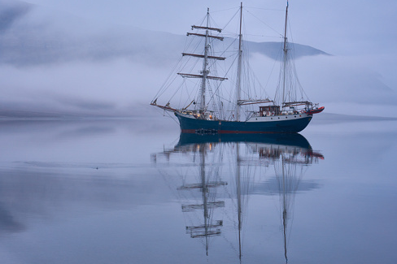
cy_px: 109
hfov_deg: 16.8
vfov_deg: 11.2
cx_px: 161
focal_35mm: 122
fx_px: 1345
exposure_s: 1/30
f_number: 5.6
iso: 400
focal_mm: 85
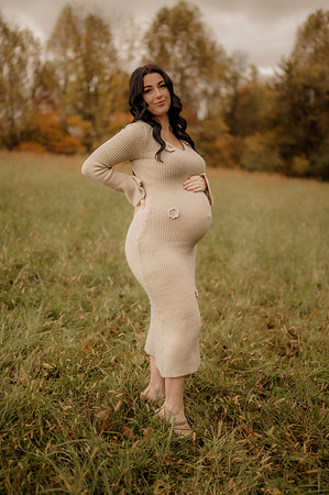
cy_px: 248
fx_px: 687
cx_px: 164
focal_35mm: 50
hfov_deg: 26.9
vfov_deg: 39.6
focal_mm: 50
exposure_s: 1/320
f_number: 1.8
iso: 200
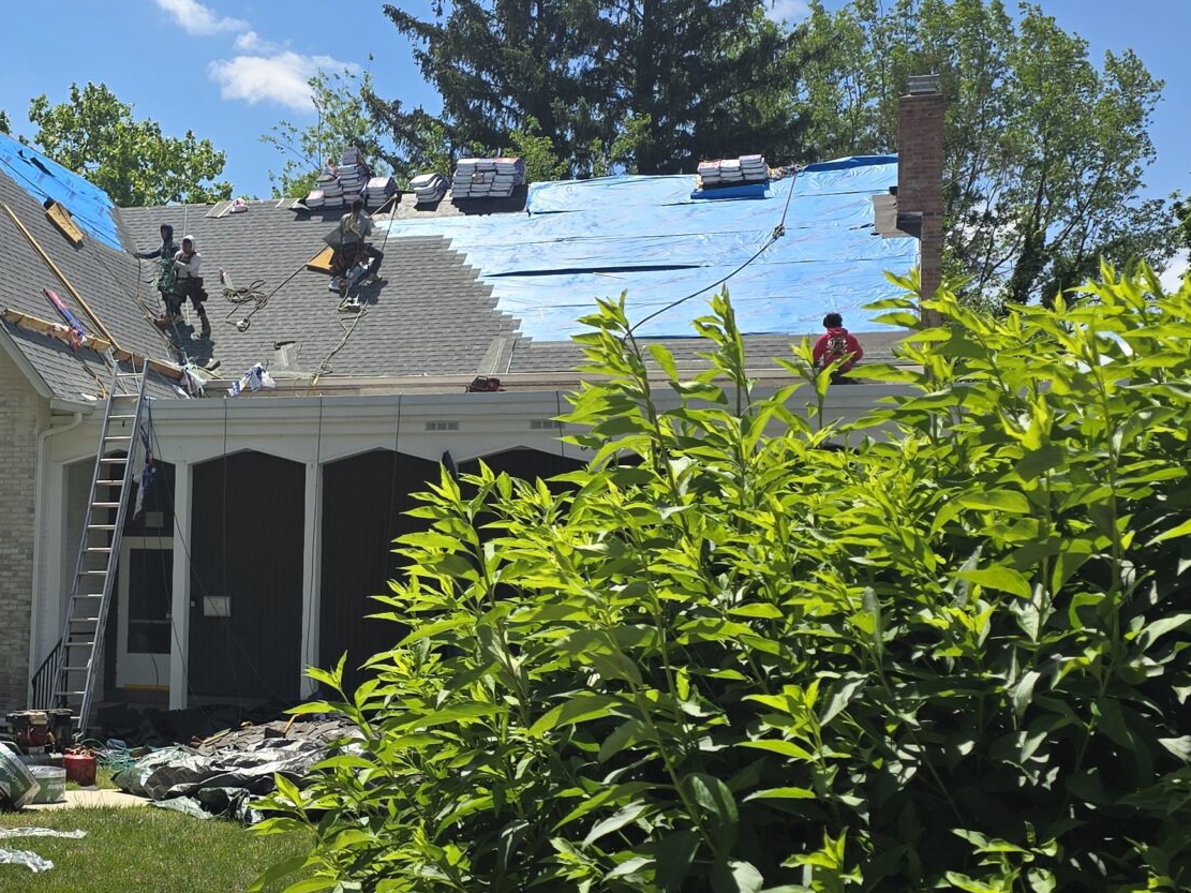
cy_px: 538
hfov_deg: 35.1
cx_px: 251
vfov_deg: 27.5
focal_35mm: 53
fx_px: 1823
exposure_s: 1/792
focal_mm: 6.3
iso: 12
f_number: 1.7
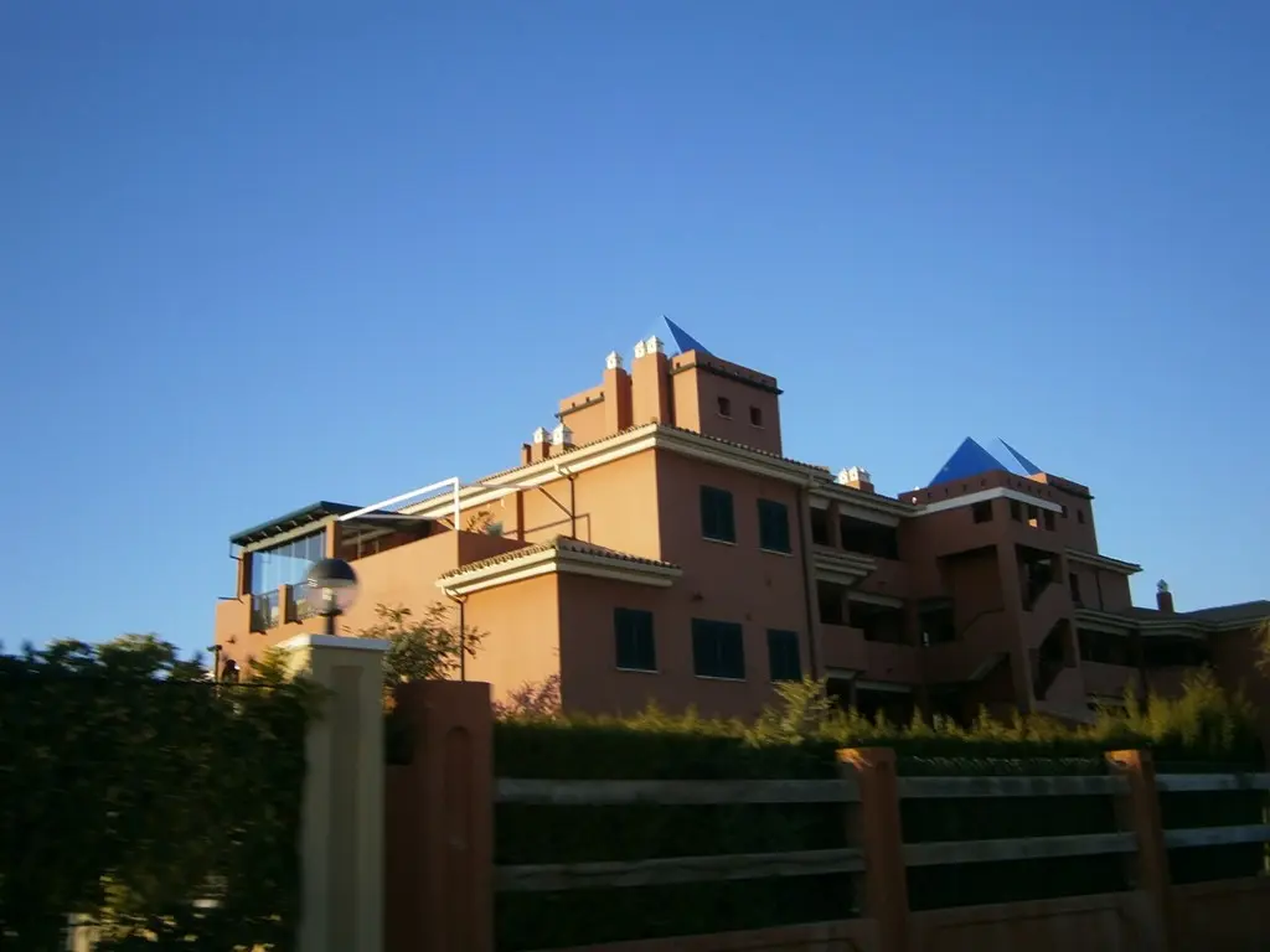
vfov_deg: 39.7
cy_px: 476
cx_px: 635
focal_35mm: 36
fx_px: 1321
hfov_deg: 51.4
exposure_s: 1/125
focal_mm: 6.4
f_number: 8.7
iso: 80
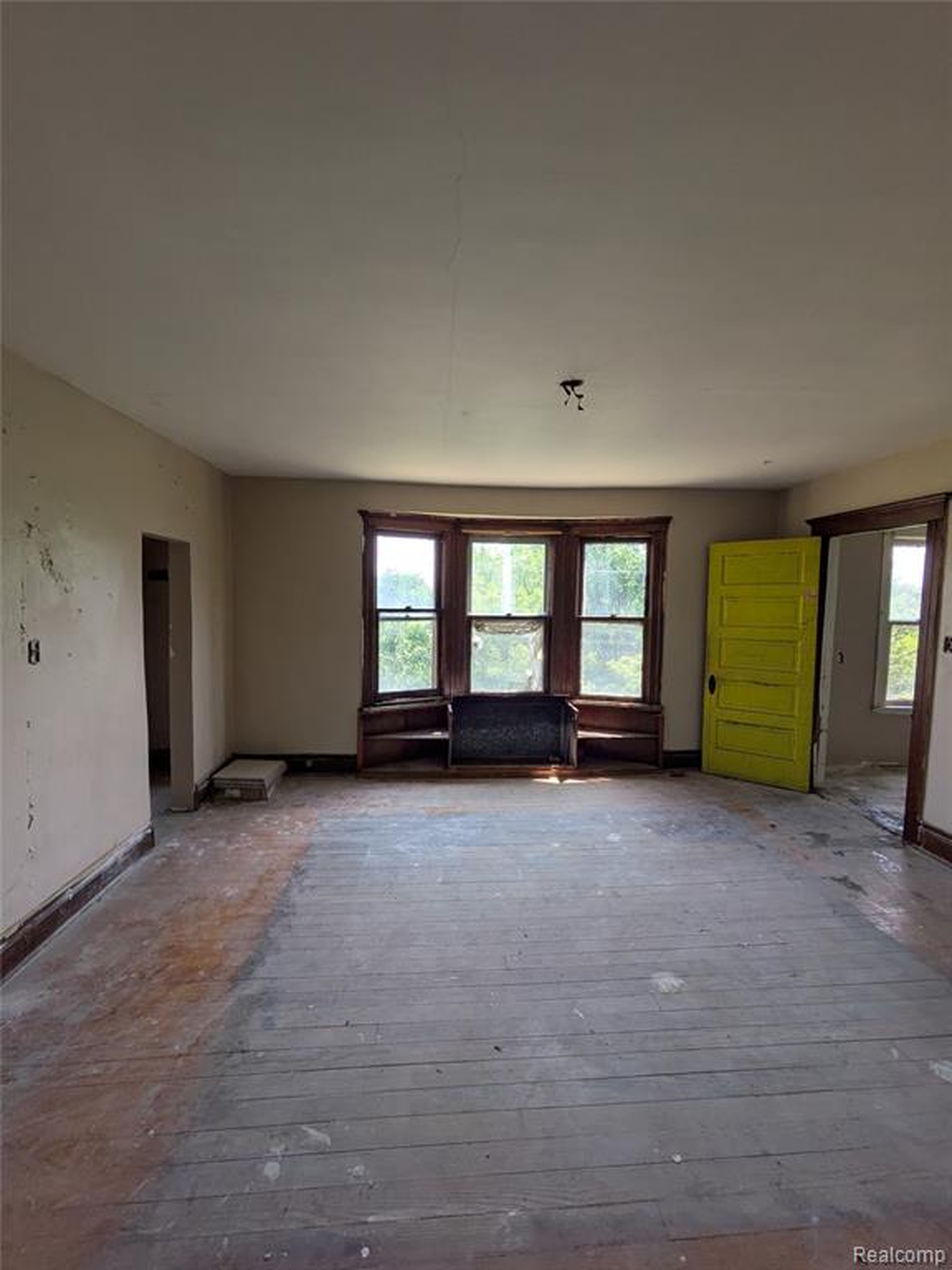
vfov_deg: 102.1
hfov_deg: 85.7
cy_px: 635
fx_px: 513
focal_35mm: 14
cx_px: 476
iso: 57
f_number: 2.2
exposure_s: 1/252
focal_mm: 1.83
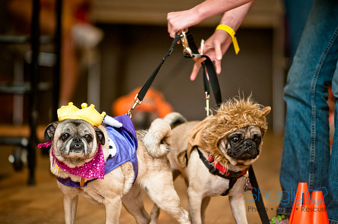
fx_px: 2813
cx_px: 169
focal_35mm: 300
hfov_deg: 6.9
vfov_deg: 4.6
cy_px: 112
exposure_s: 1/200
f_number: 2.8
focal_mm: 200
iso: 200
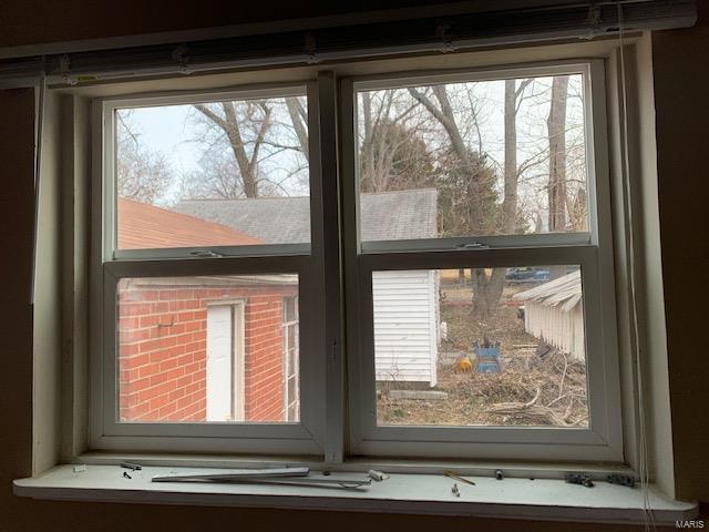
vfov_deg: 53.1
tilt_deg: +5.3
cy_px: 266
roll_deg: +0.8
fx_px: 533
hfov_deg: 67.3
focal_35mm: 26
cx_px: 354
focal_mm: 4.25
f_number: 1.8
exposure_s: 1/362
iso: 25
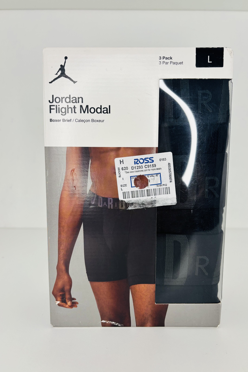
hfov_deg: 46.4
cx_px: 128
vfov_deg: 65.5
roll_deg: -1.4
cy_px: 180
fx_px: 289
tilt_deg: -7.2
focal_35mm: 28
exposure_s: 1/120
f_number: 1.6
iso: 64
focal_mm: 5.96
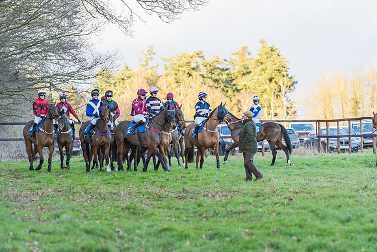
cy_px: 124
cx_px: 187
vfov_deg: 5.1
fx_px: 2815
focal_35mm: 269
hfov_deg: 7.7
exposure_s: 1/200
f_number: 4
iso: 400
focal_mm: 176
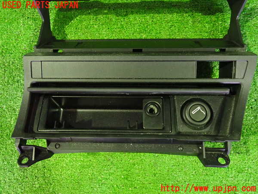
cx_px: 129
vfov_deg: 46.8
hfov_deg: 60.0
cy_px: 97
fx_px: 224
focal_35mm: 30
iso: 800
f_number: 2.3
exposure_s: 1/15
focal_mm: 5.4
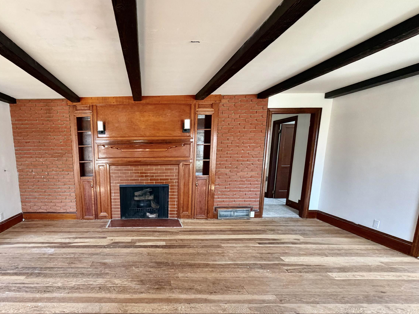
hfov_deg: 81.7
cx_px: 138
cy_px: 194
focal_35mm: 19
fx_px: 230
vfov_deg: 67.7
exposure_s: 1/116
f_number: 2.2
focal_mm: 2.22
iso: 320
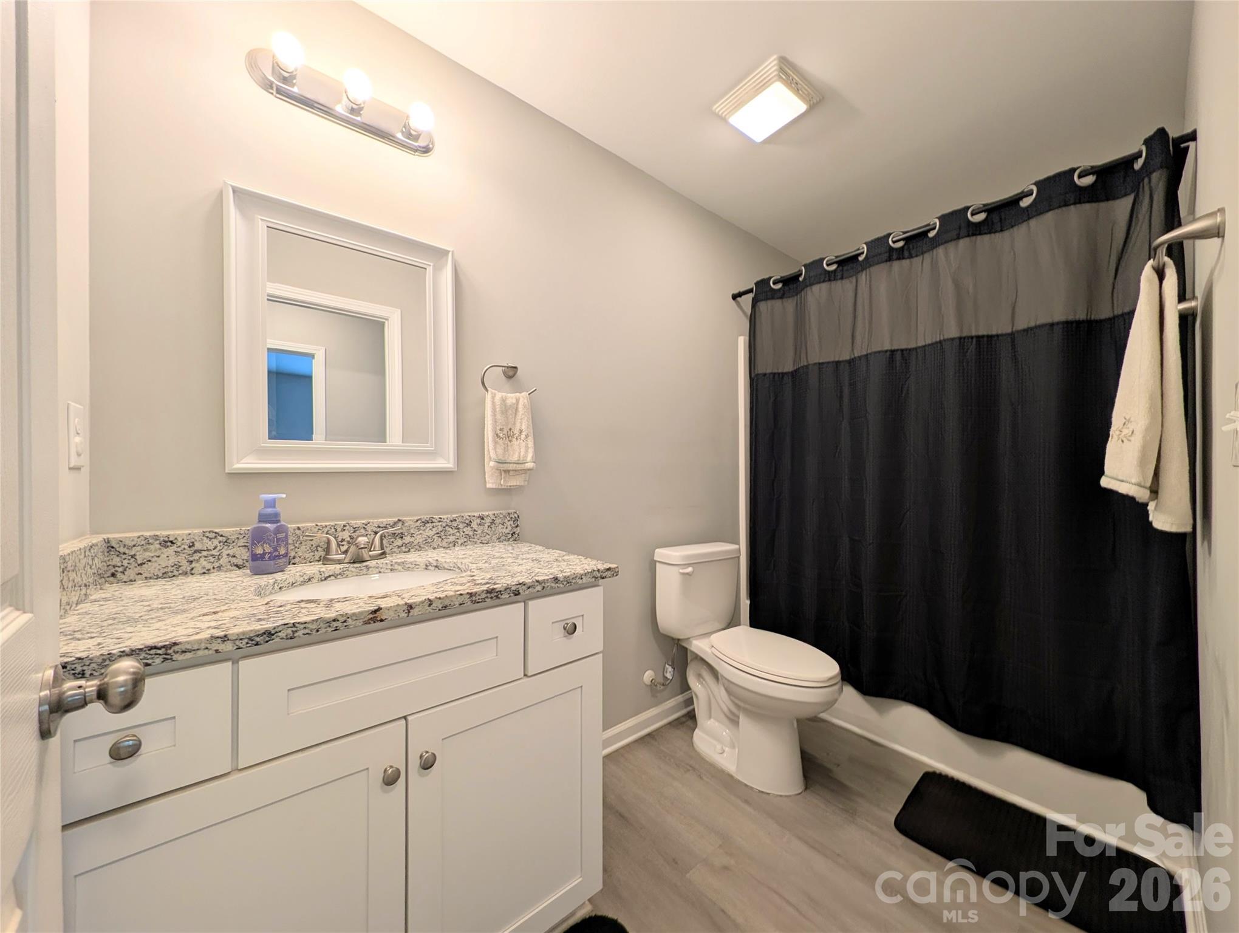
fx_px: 430
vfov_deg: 94.6
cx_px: 620
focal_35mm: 12
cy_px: 466
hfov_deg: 110.5
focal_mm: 2.23
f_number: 1.95
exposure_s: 1/120
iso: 55
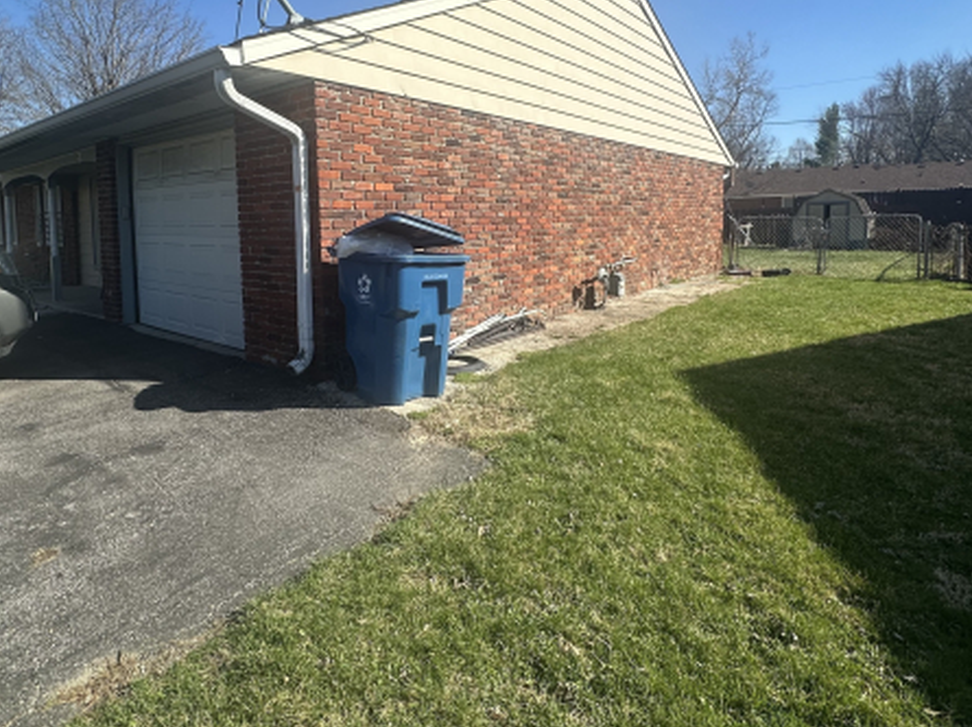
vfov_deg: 62.2
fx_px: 589
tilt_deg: -3.4
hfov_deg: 78.8
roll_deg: +0.9
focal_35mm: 21
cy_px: 260
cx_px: 434
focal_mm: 2.22
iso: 50
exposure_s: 1/1642
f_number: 2.2
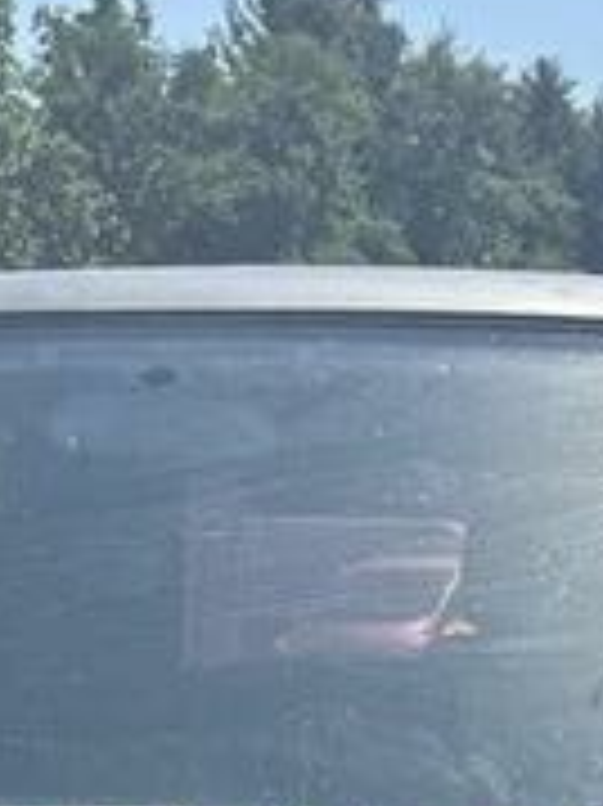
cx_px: 58
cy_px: 1157
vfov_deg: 14.3
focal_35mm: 130
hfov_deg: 11.3
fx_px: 3023
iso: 50
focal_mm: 5.96
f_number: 1.6
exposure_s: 1/2075
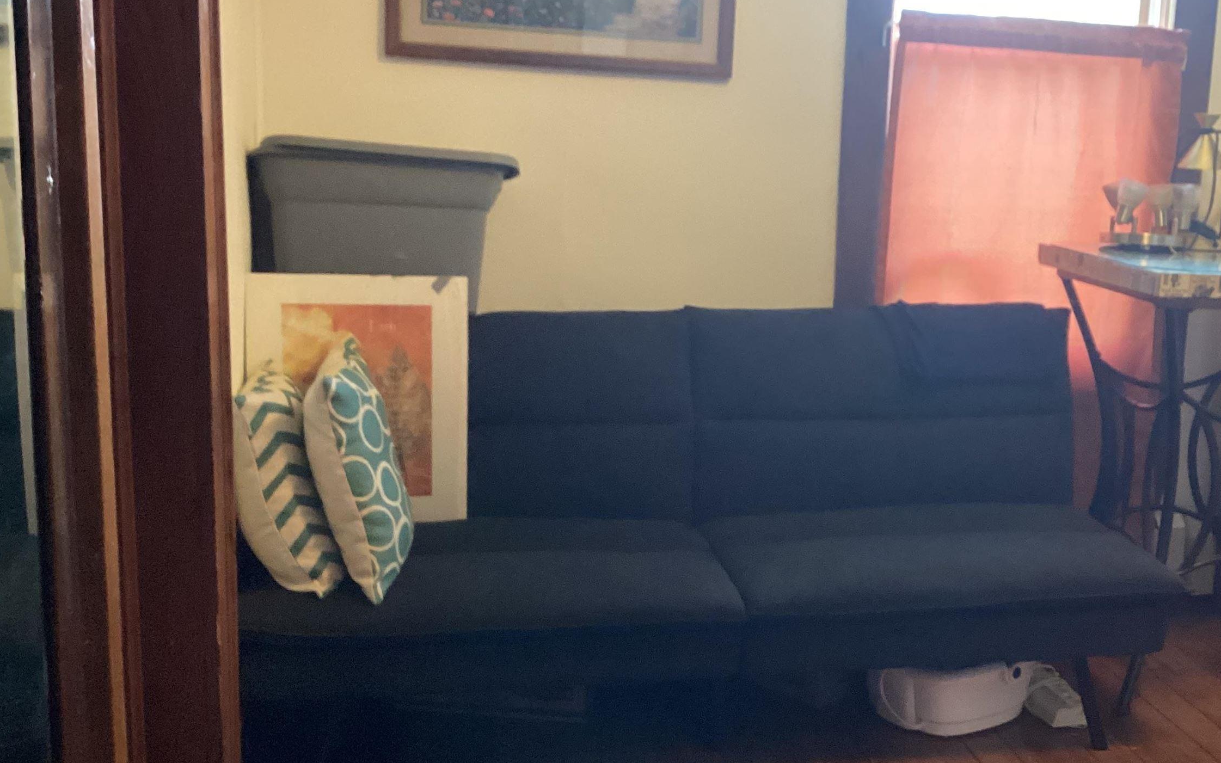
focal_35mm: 45
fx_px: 1497
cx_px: 774
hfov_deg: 44.0
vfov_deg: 28.6
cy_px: 360
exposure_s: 1/40
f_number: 2.4
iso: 320
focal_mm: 3.3
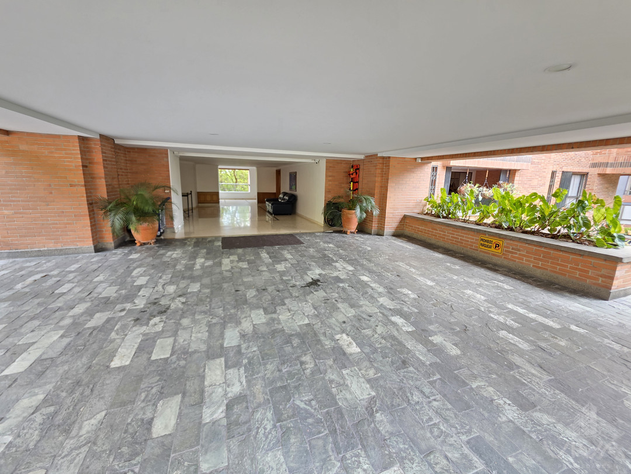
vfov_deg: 89.9
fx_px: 237
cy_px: 237
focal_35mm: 13
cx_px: 316
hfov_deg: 106.2
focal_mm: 2.2
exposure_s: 1/60
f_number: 1.9
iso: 160
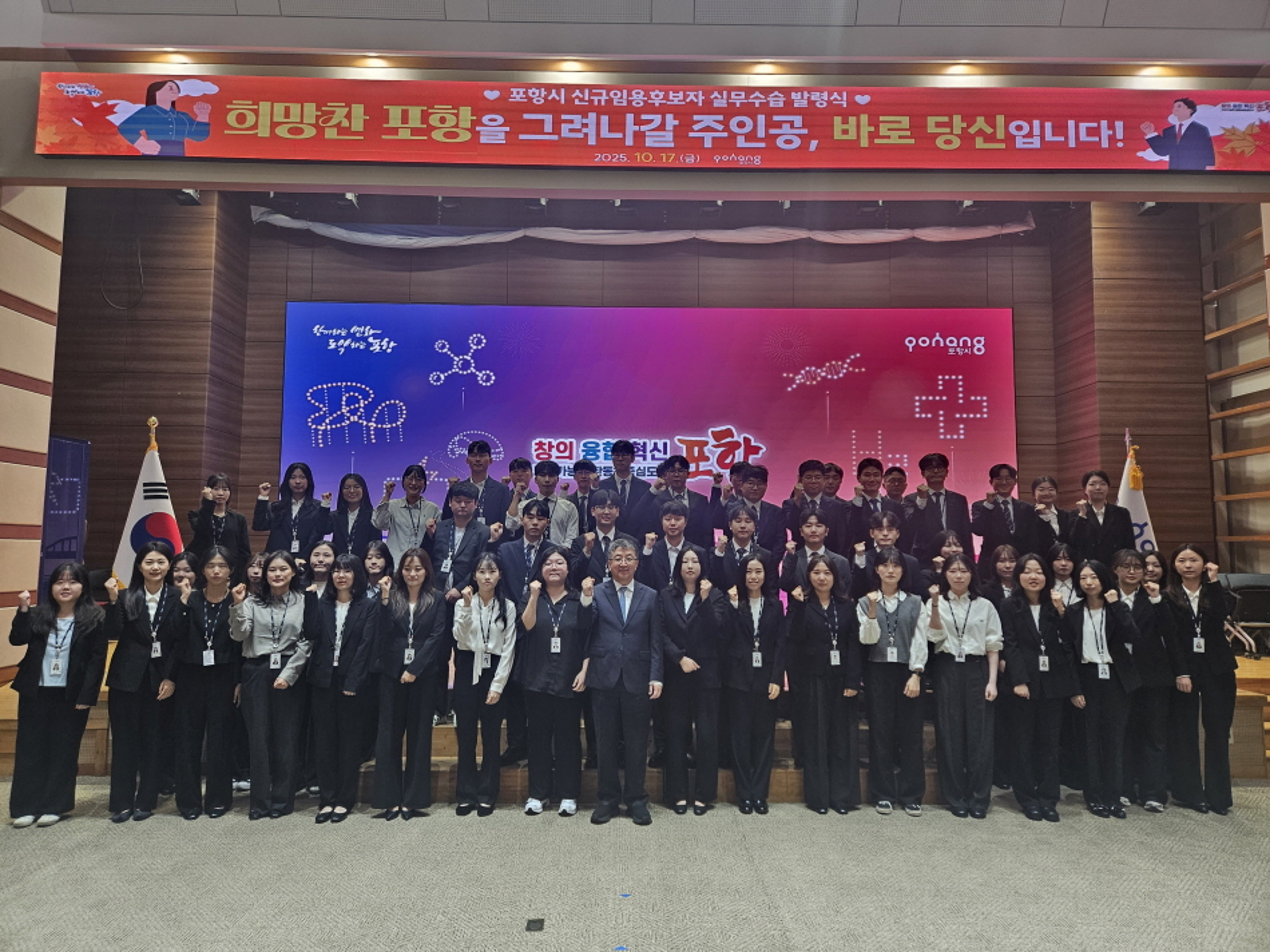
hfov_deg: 73.9
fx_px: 844
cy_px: 476
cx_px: 635
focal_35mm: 23
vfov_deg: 58.9
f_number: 1.8
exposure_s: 1/120
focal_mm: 5.4
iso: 160
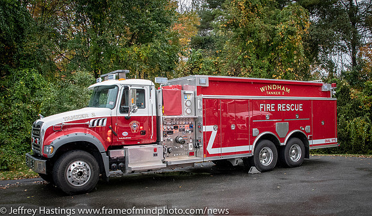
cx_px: 199
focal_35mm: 35
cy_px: 131
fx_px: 347
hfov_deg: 56.3
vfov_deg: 34.4
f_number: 6.3
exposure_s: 1/640
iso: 2000
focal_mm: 16
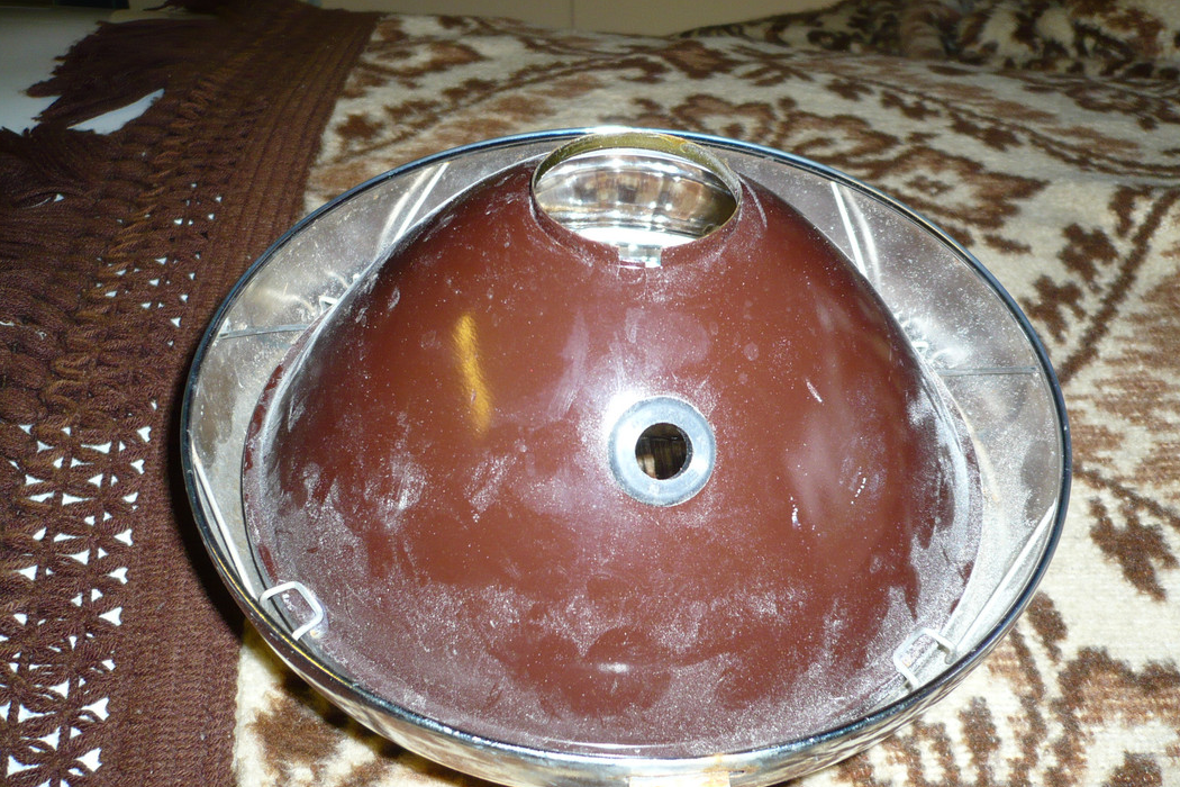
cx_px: 585
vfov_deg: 35.9
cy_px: 395
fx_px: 1213
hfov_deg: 51.9
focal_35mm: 37
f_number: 2.8
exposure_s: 1/30
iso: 100
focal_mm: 5.8
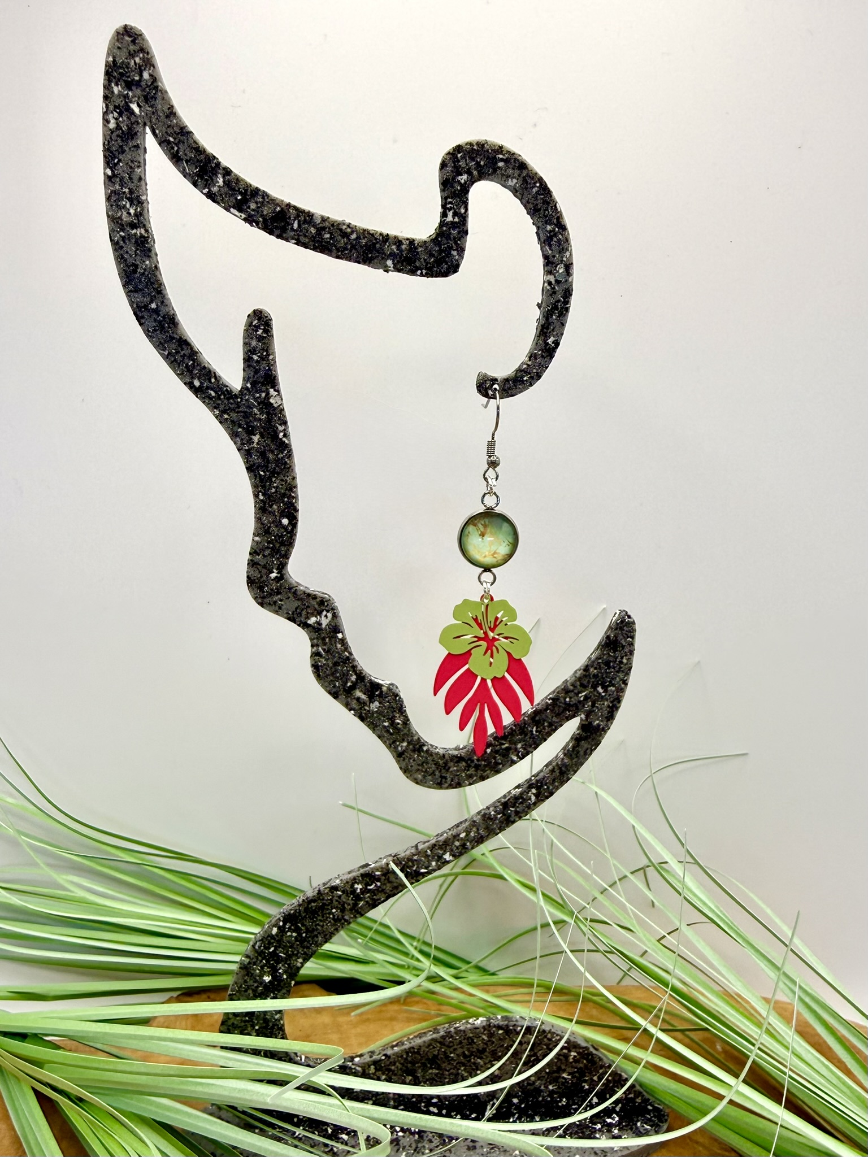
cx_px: 434
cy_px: 578
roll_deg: -2.0
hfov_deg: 56.8
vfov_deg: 71.6
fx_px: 802
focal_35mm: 24
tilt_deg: -10.2
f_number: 2.2
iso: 50
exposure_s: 1/404
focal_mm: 2.22
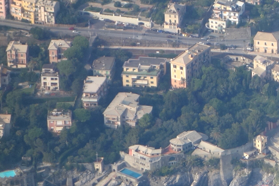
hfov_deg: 4.7
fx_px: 3364
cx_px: 584
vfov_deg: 3.2
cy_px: 51
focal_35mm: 434
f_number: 5.6
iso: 125
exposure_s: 1/400
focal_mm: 37.1
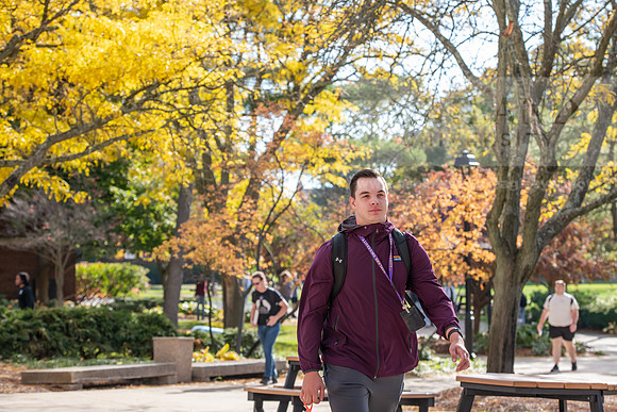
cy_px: 206
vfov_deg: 14.4
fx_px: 1628
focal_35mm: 95
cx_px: 308
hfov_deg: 21.5
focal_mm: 95
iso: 250
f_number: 5.6
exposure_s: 1/320
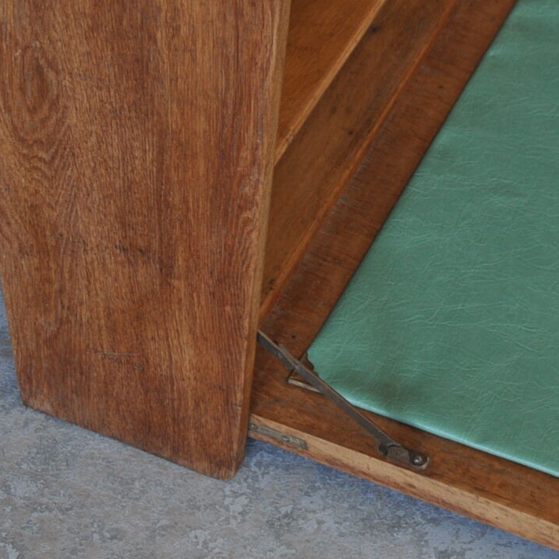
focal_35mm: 111
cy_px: 174
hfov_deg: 15.6
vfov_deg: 15.6
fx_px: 2033
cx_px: 418
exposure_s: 1/60
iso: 450
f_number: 4.5
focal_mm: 29
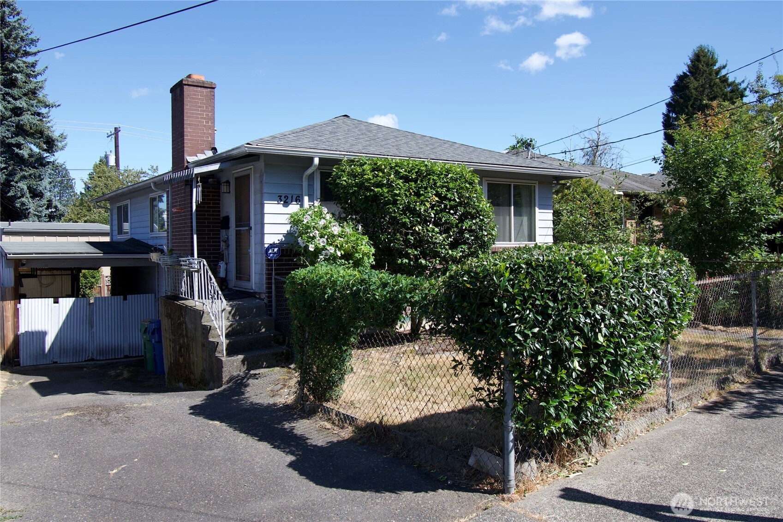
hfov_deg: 61.9
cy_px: 261
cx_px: 392
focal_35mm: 30
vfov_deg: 43.6
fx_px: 652
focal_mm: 20
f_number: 8
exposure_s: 1/320
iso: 160
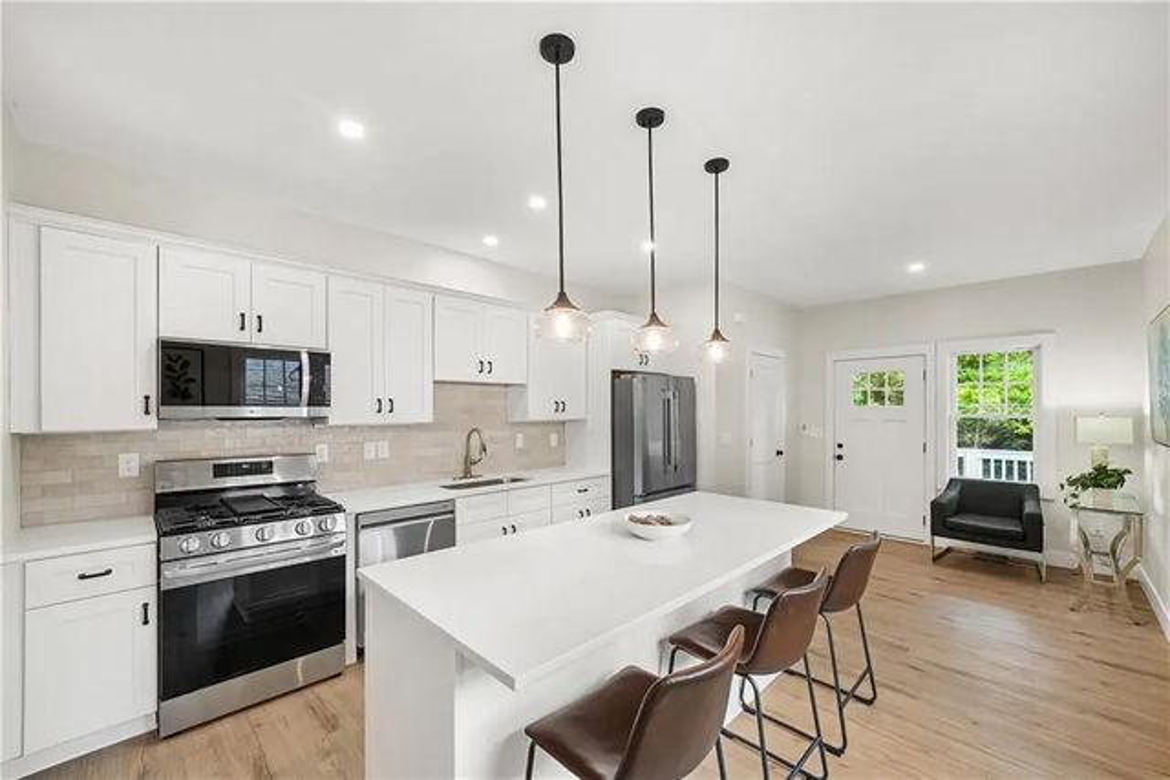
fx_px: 455
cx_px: 585
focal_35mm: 14
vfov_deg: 81.2
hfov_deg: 104.2
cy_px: 390
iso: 640
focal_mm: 14
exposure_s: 1/10
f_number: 8
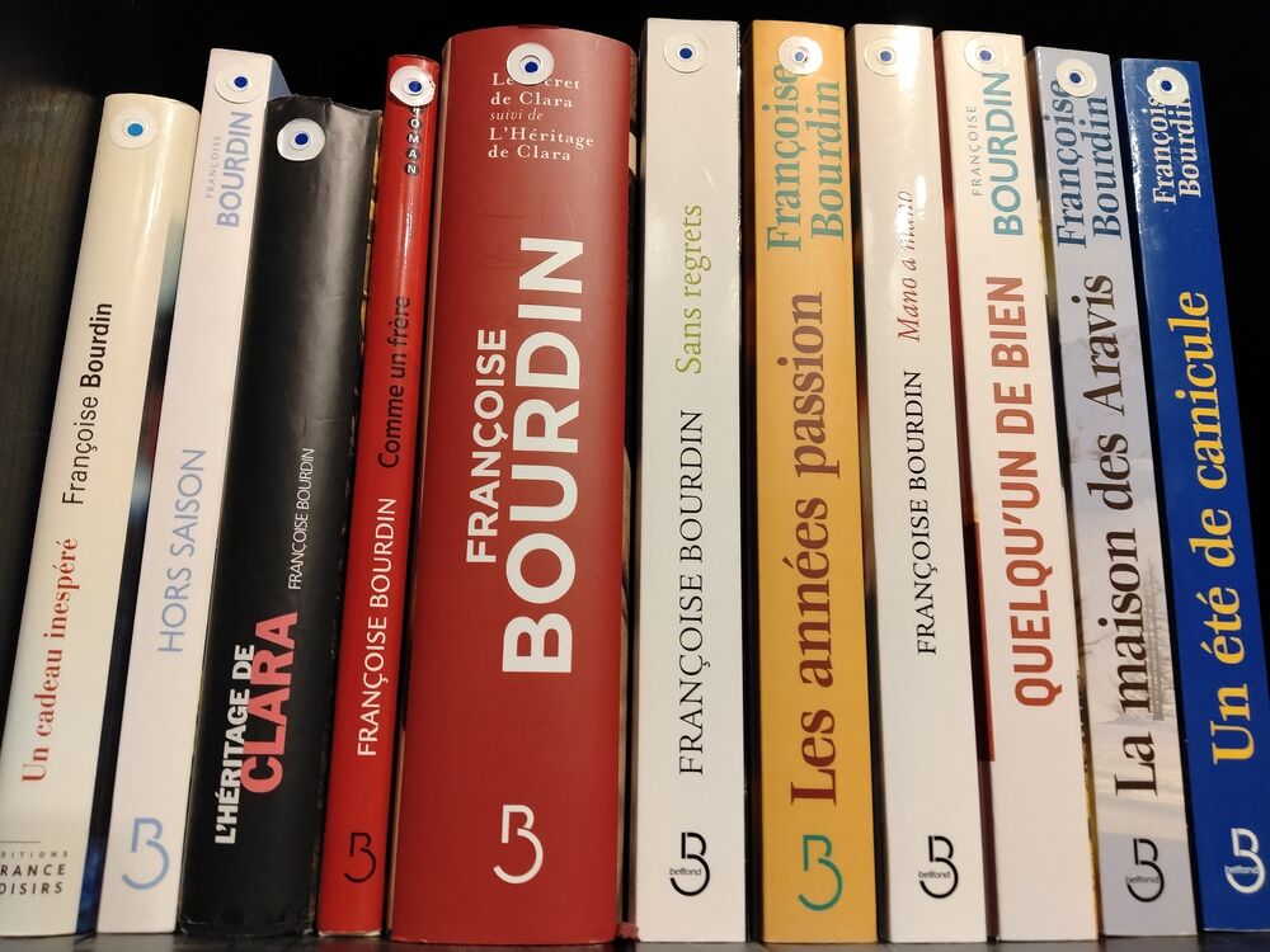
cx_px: 635
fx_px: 991
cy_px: 476
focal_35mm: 27
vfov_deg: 51.4
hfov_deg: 65.3
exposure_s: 1/33.3
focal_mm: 4.05
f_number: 1.8
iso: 1328
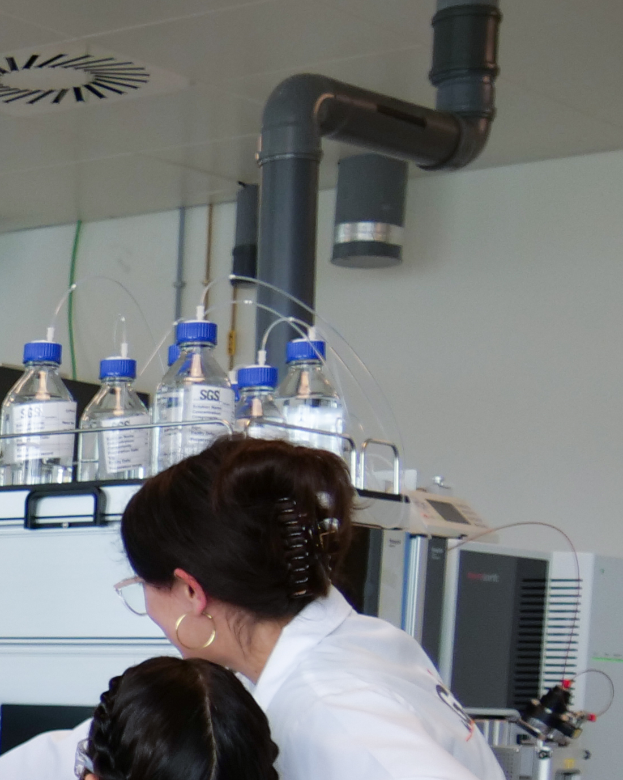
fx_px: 2375
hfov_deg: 13.2
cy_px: 963
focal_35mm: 103
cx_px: -564
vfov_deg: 17.7
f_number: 3.5
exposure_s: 1/80
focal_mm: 14
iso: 200
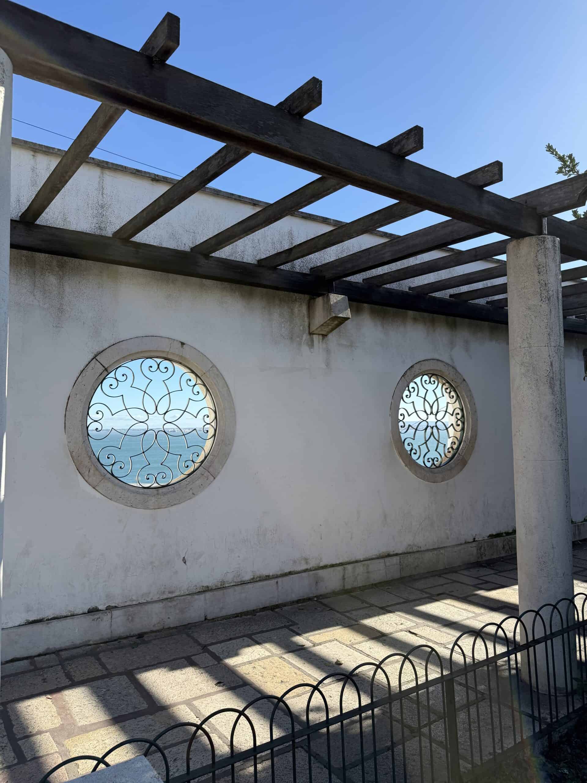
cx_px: 294
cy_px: 392
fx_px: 543
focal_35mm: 24
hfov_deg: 56.8
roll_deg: +0.0
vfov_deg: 71.6
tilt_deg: +2.1
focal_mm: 6.76
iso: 80
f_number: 1.78
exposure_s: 1/3021
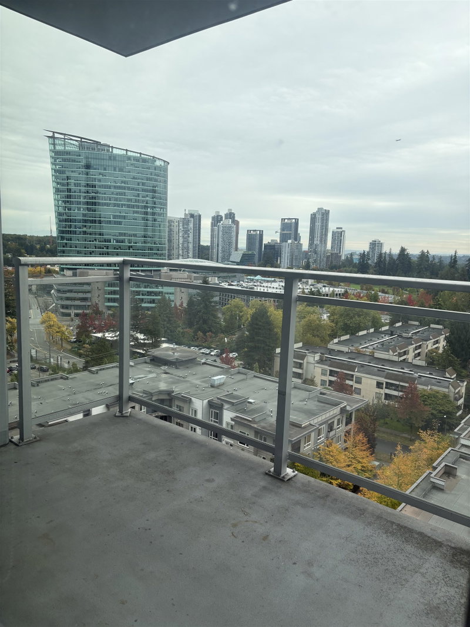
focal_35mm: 26
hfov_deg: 53.1
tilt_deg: -7.6
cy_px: 314
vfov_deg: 67.3
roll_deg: -2.3
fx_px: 471
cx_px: 235
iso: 50
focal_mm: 5.96
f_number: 1.6
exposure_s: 1/1451
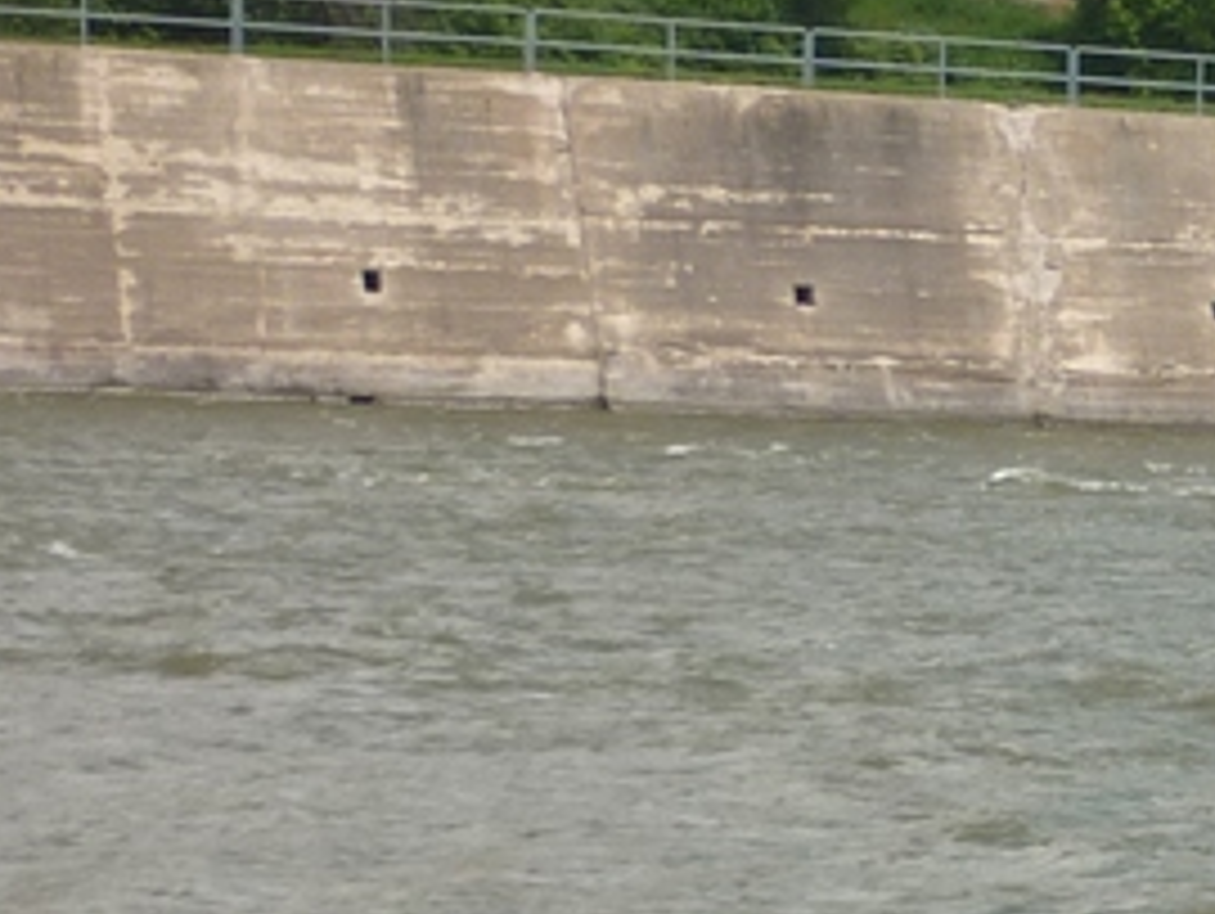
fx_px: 4391
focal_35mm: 125
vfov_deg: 11.5
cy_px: 1279
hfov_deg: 14.9
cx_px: 1678
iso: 80
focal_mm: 5.5
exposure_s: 1/200
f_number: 8
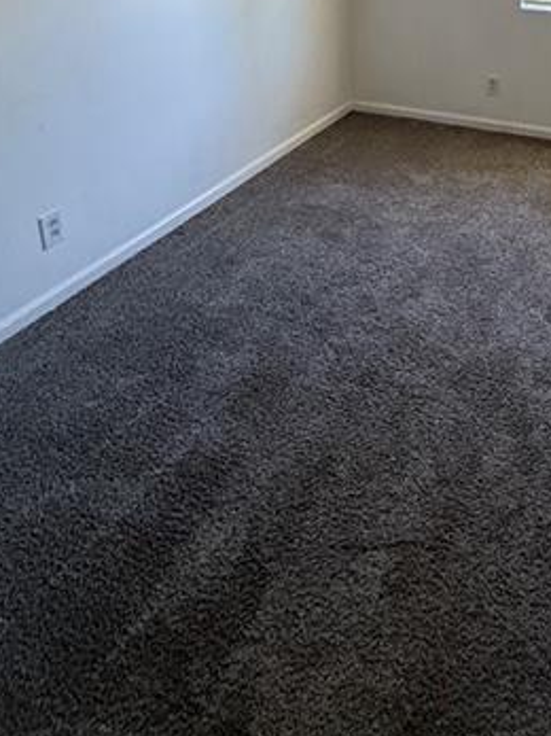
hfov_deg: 41.8
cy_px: 0
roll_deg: -1.8
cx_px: 494
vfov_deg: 48.2
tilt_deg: -10.2
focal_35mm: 31
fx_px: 658
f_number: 2.2
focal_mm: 2.22
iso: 320
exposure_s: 1/78
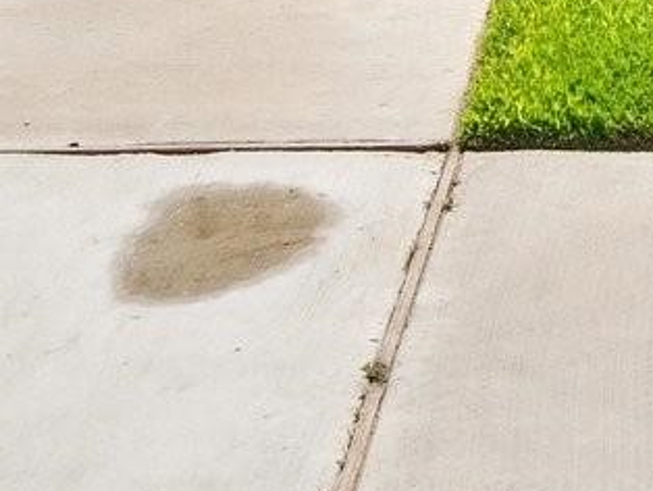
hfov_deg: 15.7
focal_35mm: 119
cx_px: 848
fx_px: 2247
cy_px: -540
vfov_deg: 11.1
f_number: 8
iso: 100
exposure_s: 1/250
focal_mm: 19
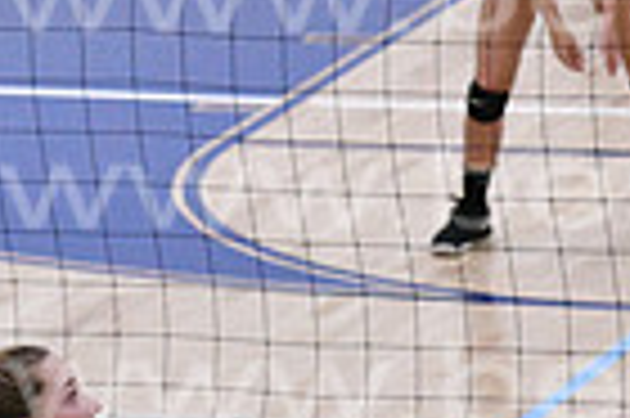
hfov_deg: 3.6
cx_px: 1035
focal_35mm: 573
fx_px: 10016
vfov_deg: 2.4
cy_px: 492
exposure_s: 1/1250
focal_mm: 92
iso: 6400
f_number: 3.2
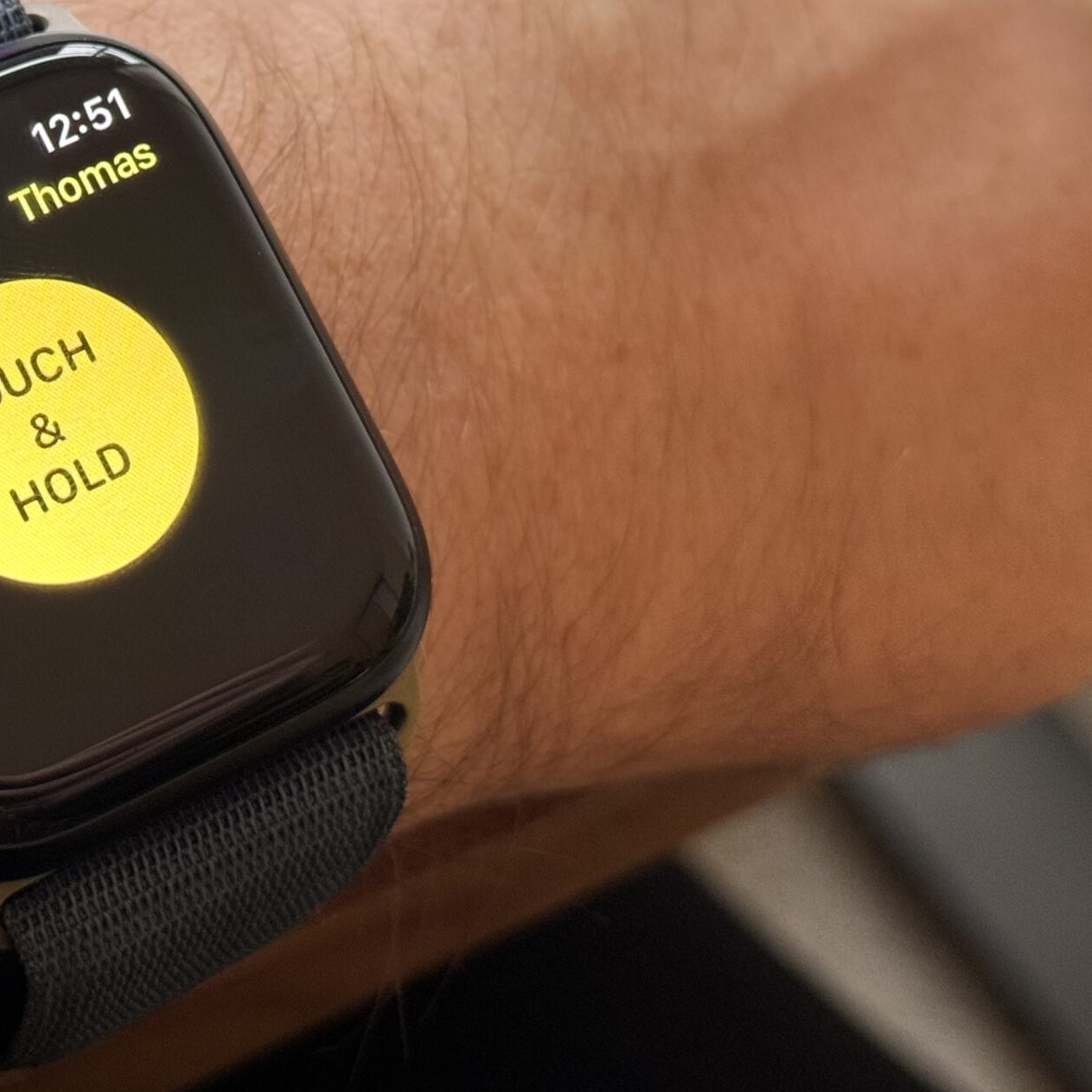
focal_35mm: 86
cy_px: 382
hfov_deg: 19.7
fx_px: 3069
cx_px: 77
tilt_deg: -56.1
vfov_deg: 20.1
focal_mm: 6.86
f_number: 1.78
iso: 160
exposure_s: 1/59
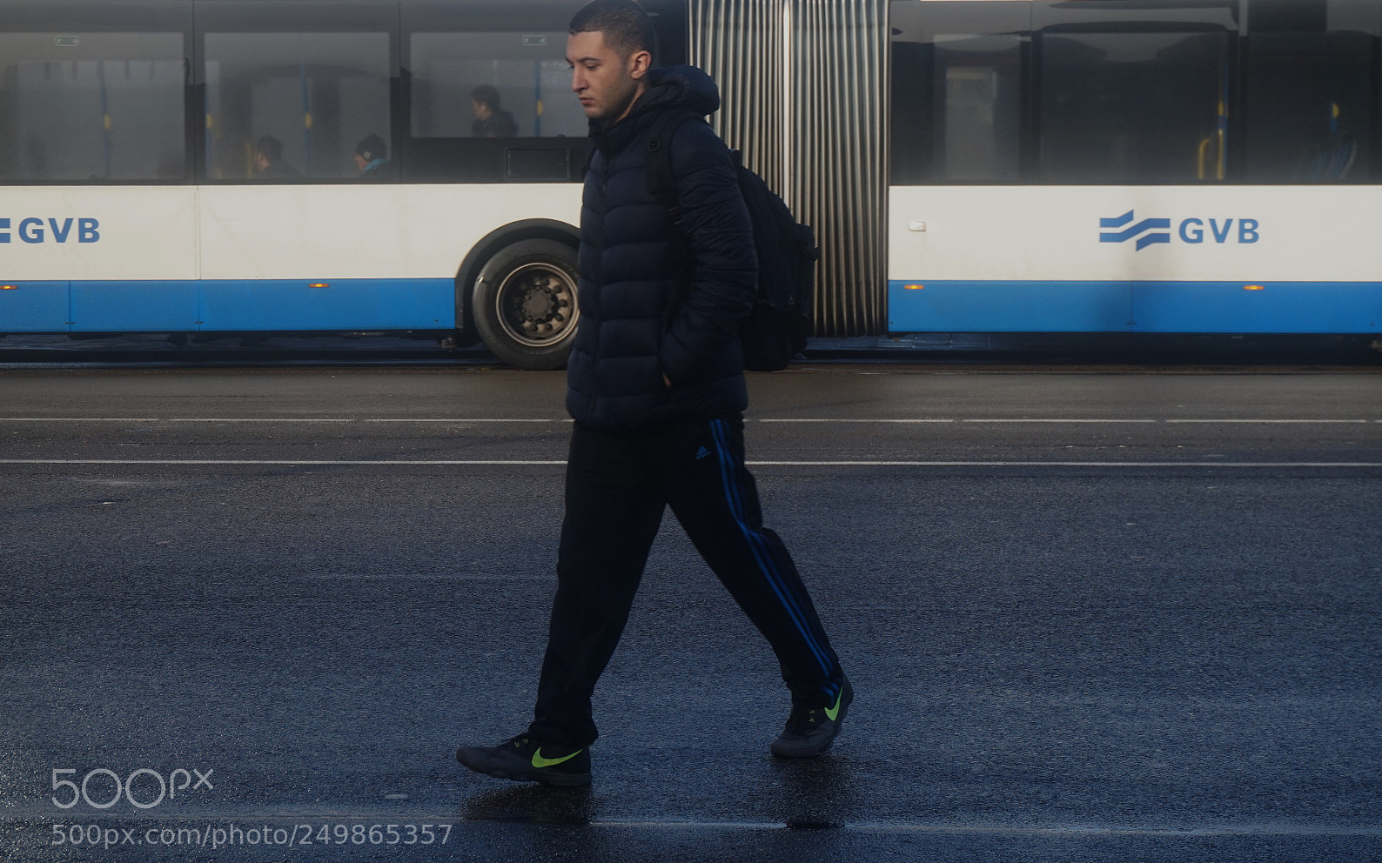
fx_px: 2900
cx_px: 694
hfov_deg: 26.8
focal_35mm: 77
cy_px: 440
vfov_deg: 16.9
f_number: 8
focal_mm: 50
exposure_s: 1/250
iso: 200
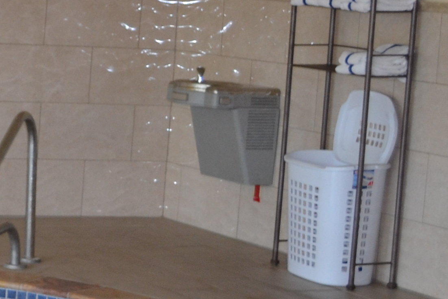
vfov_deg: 9.9
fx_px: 1717
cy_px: 142
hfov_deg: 13.2
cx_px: -384
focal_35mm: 138
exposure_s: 1/80
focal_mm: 22
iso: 400
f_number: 4
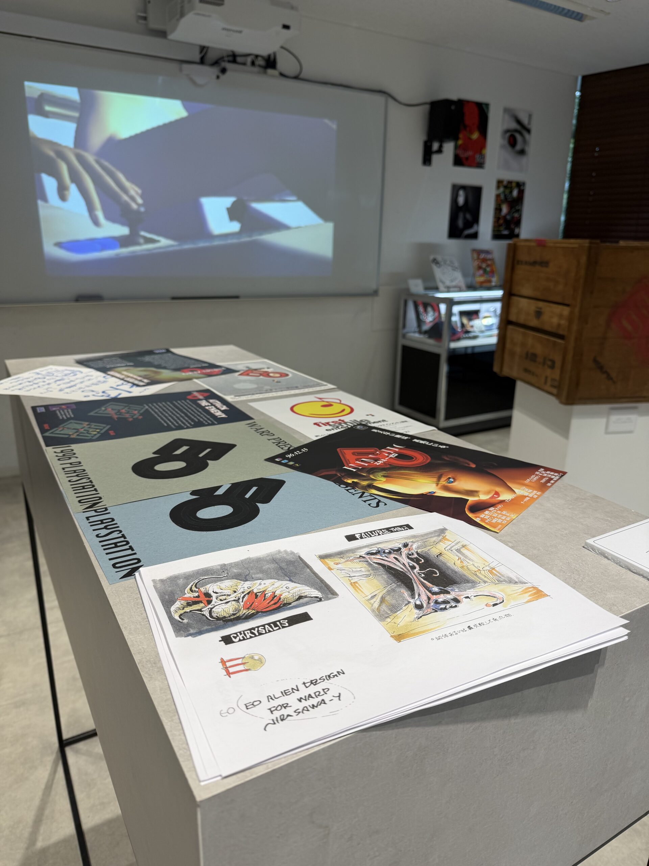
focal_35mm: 24
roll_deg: -1.3
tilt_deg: -17.2
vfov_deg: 71.6
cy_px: 433
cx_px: 324
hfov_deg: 56.8
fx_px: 600
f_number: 1.78
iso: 64
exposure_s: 1/100
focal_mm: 6.76
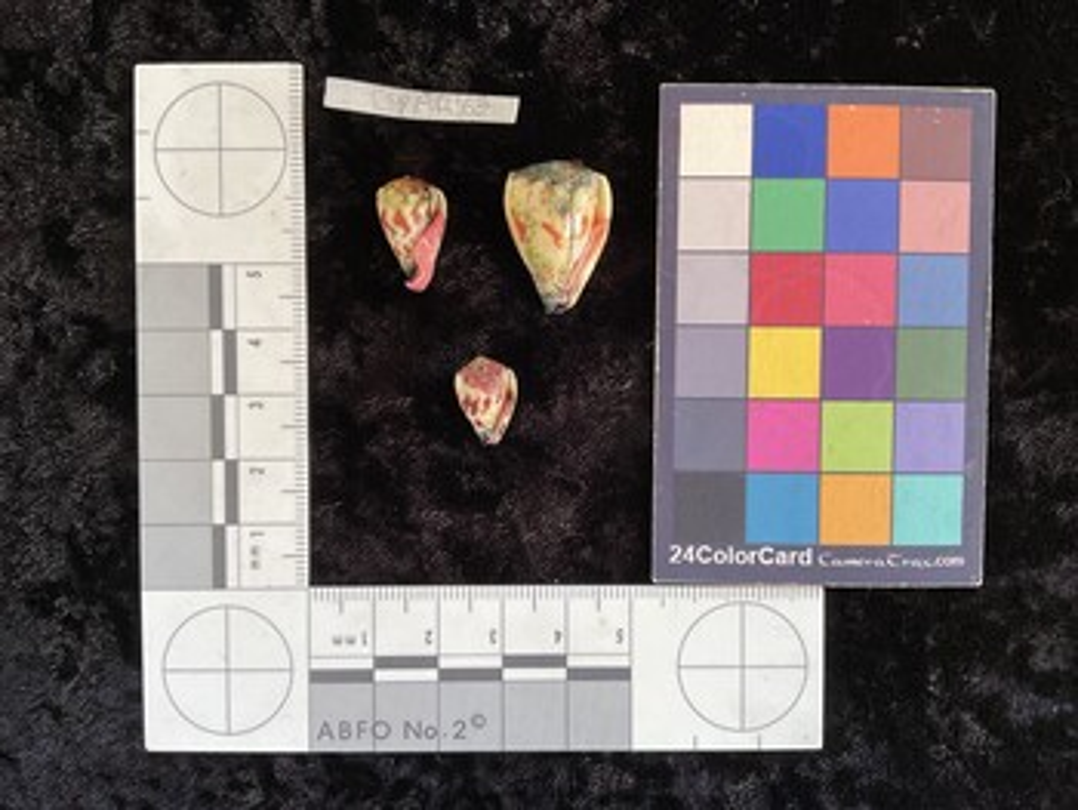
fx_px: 904
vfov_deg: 48.3
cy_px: 405
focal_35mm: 29
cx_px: 539
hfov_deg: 61.6
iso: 64
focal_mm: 3
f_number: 1.8
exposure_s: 1/60
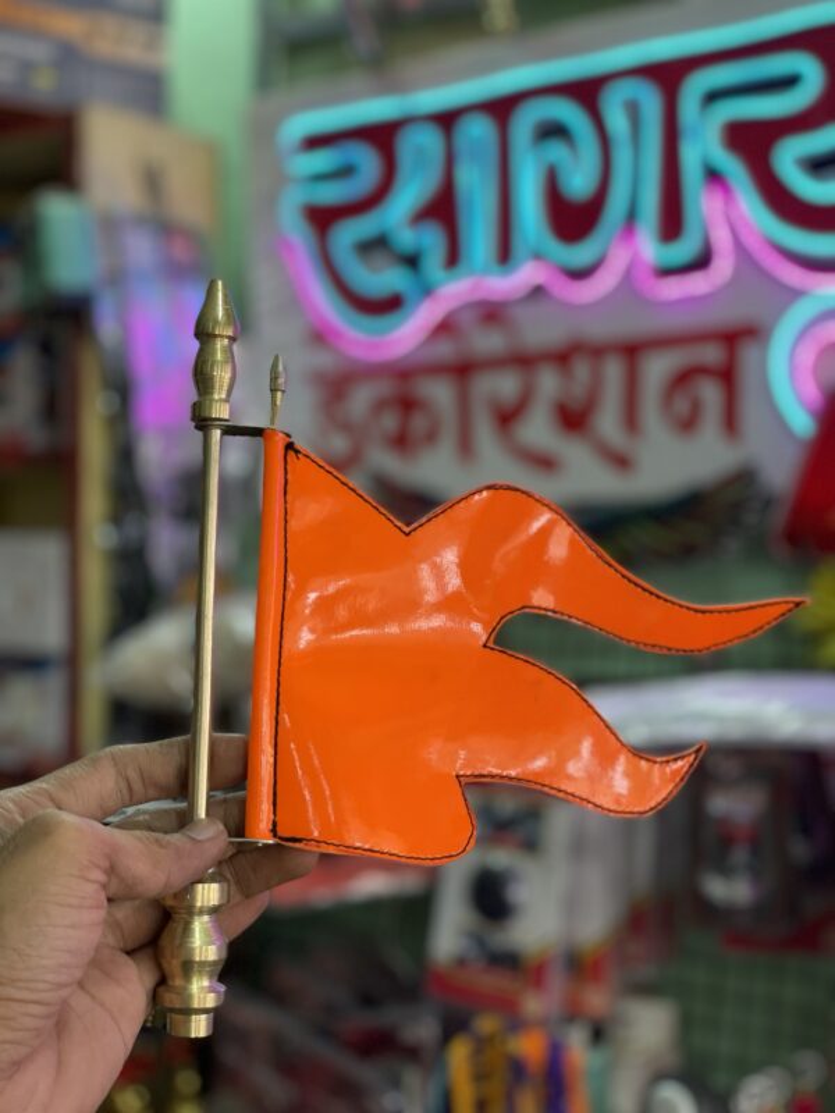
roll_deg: -0.7
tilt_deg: +0.7
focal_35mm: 52
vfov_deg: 36.8
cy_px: 556
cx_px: 418
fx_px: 1672
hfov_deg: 28.0
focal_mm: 6
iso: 125
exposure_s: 1/100
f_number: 2
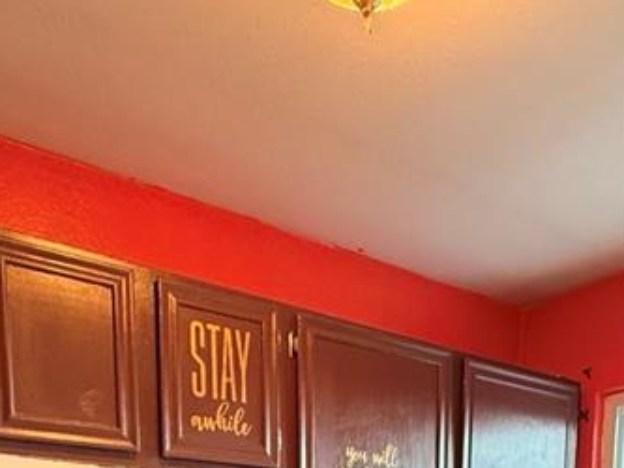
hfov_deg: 43.6
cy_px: 689
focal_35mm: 43
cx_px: 382
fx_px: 775
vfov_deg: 25.7
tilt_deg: -7.2
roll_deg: -1.0
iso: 320
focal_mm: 2.22
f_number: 2.2
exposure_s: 1/120
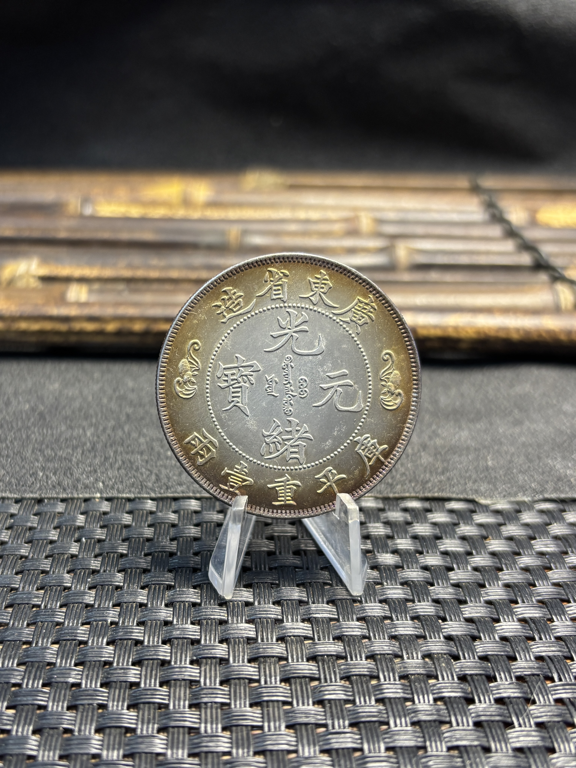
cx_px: 288
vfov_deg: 67.3
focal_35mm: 26
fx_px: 577
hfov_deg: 53.1
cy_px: 384
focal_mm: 5.96
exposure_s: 1/50
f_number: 1.6
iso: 160
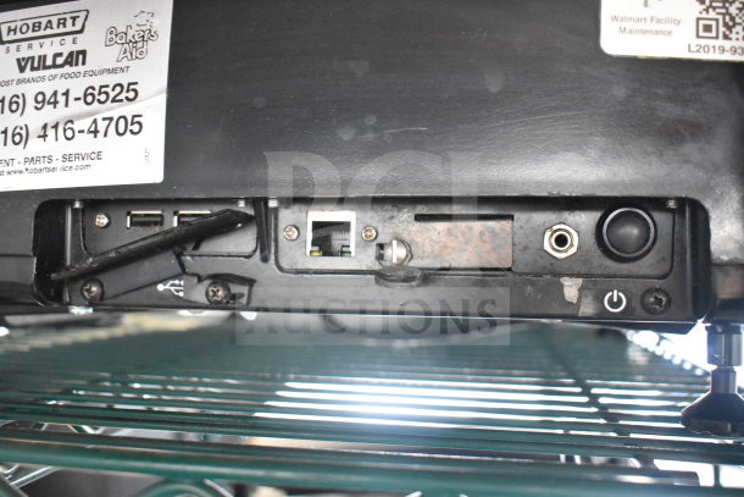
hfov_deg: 53.1
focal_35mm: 36
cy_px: 248
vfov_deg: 36.9
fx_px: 744
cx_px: 372
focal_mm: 24
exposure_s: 1/40
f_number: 4
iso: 8000
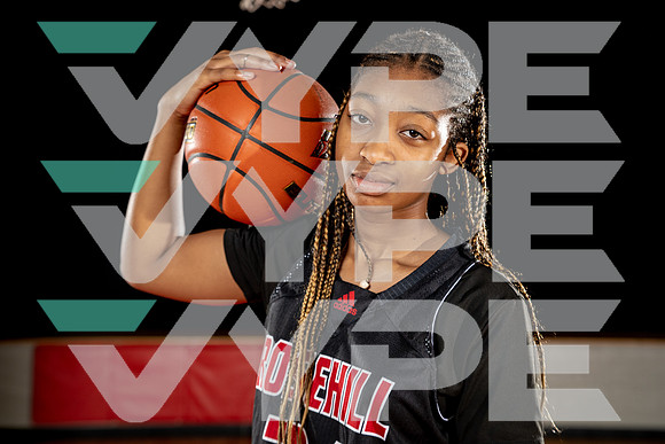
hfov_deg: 32.3
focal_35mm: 62
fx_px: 1149
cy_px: 208
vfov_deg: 21.8
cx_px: 306
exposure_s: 1/250
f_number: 4.5
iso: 400
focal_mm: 57
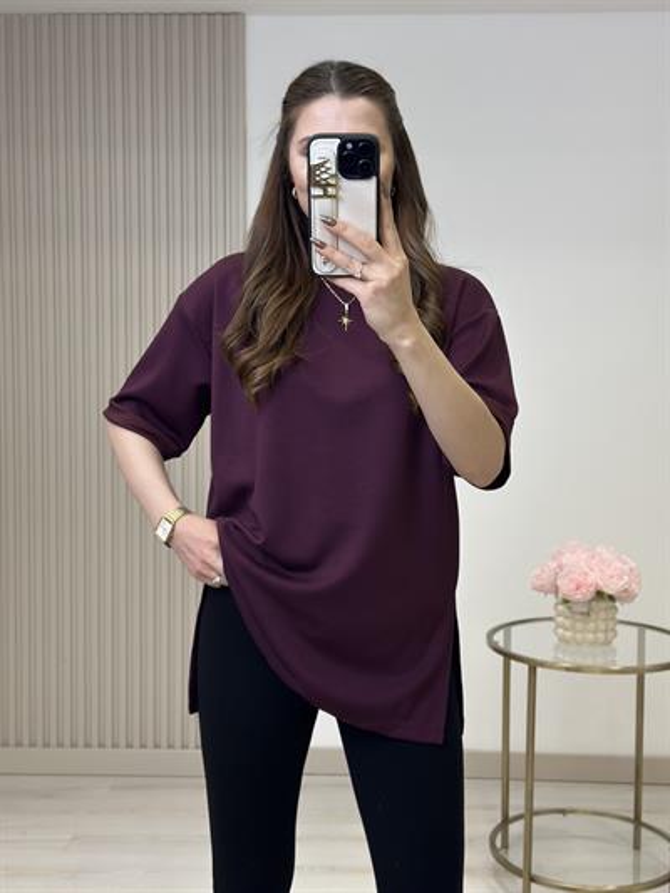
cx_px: 335
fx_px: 1238
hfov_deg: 30.3
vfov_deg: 39.6
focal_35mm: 48
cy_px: 446
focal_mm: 6.86
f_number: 1.78
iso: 80
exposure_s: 1/213
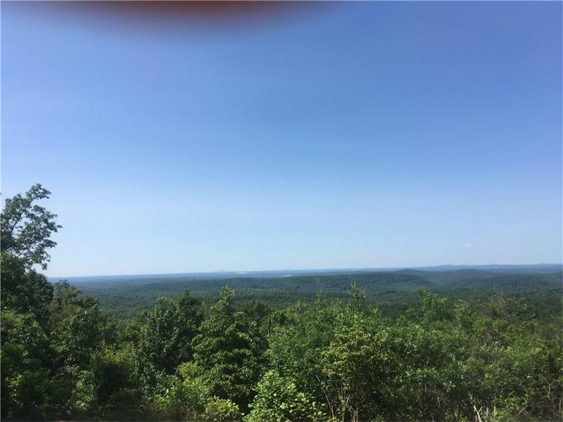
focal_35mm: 29
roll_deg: -0.6
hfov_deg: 61.7
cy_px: 211
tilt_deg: +6.3
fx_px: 472
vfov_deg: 48.2
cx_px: 282
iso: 25
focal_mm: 4.15
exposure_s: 1/1709
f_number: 2.2
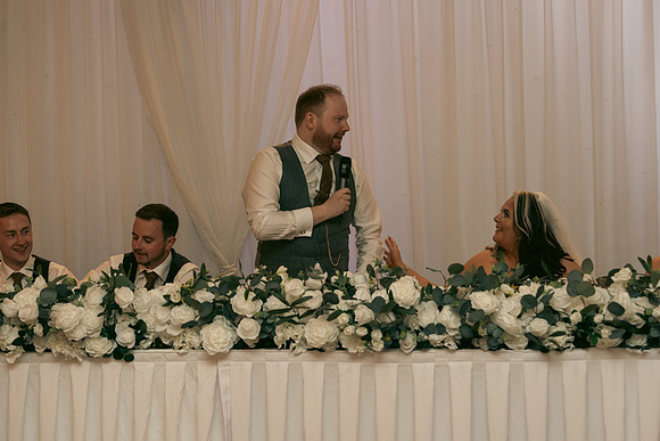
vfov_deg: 20.6
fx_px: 1210
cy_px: 220
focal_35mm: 66
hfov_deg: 30.5
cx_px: 330
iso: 2500
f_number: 3.5
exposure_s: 1/160
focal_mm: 66
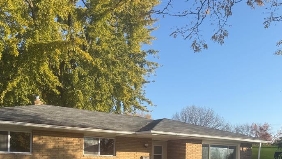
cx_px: 122
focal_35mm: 39
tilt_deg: +1.8
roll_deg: -1.5
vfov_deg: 28.7
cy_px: 154
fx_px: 292
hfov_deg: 51.5
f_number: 1.78
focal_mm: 6.76
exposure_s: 1/2053
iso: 80
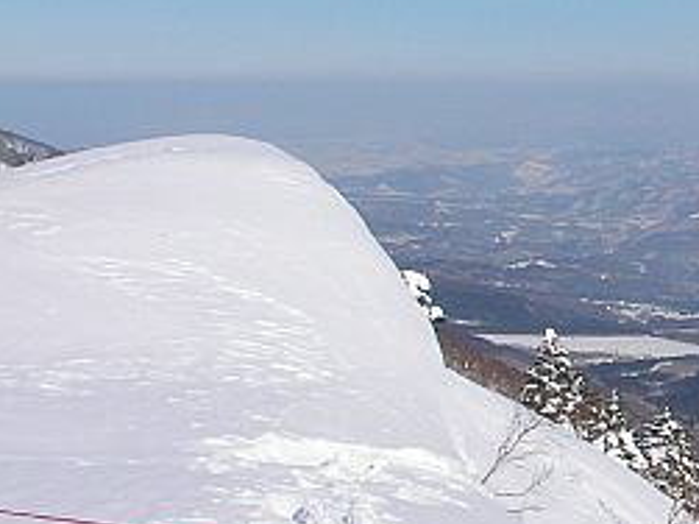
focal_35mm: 97
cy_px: 185
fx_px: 1958
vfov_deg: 15.2
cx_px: 886
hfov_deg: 18.9
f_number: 5.6
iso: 50
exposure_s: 1/746
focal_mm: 5.8
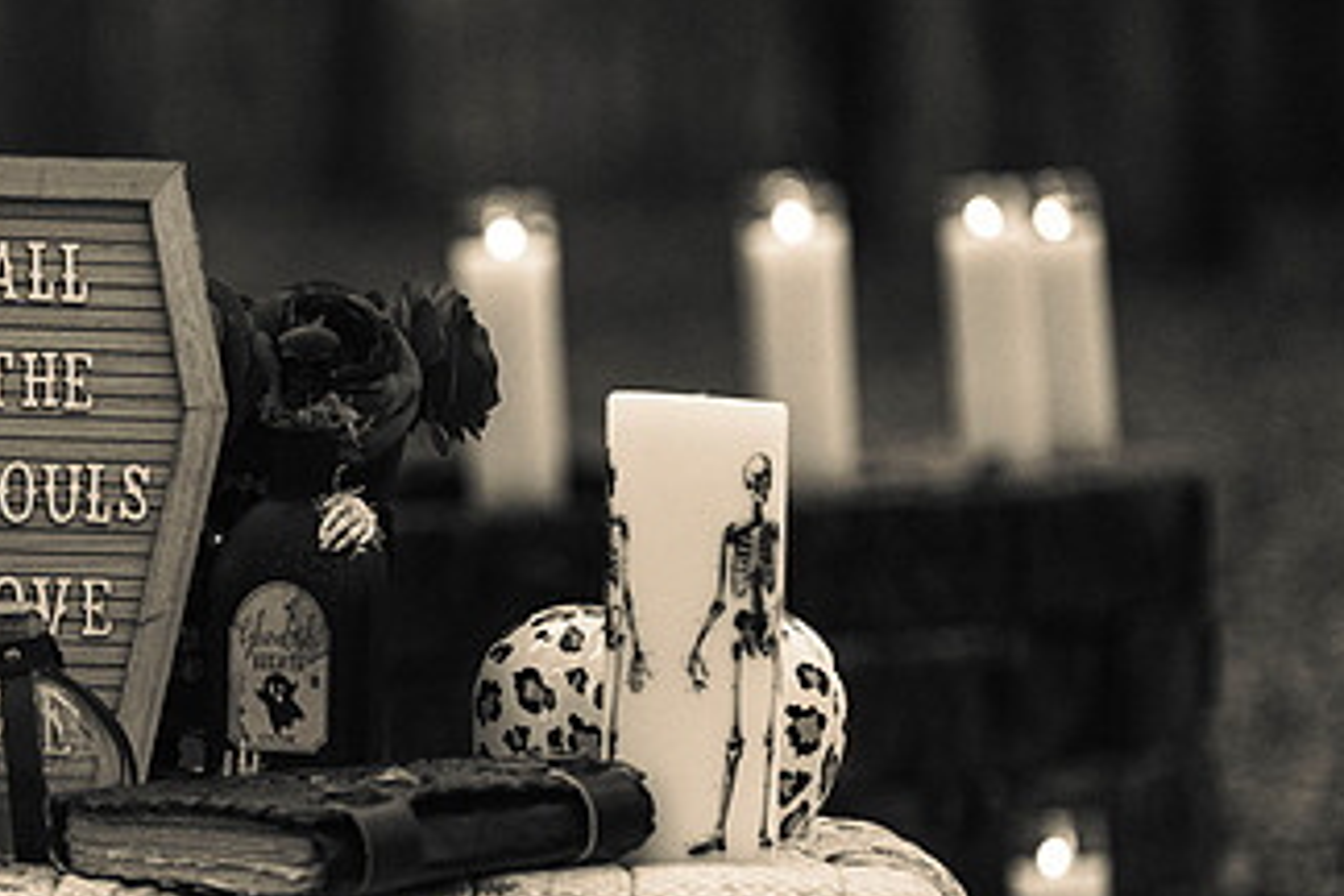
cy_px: 533
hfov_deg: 9.5
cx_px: 212
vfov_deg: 6.4
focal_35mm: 215
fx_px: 8026
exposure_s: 1/250
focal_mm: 120
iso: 2000
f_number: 2.8
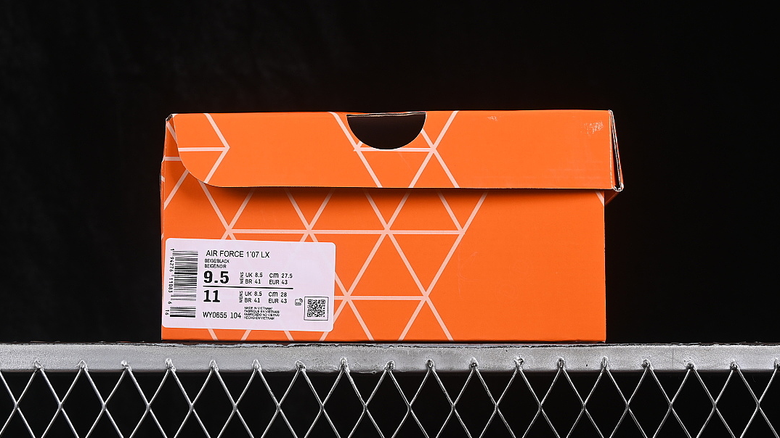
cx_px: 391
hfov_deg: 26.9
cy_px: 181
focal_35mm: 79
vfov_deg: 15.3
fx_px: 1634
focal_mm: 50
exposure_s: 1/80
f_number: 8
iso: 160
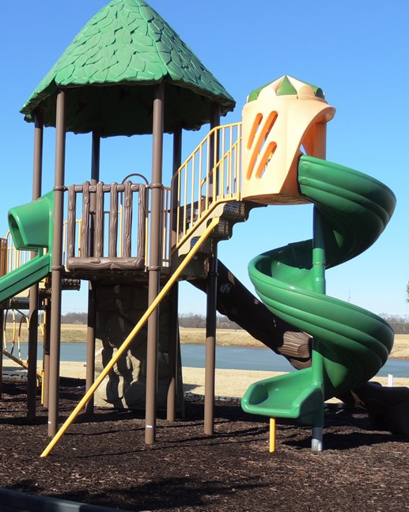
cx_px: 6
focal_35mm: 51
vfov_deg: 36.6
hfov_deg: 28.0
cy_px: 290
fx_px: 772
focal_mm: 5.8
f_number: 3.2
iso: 100
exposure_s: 1/1000
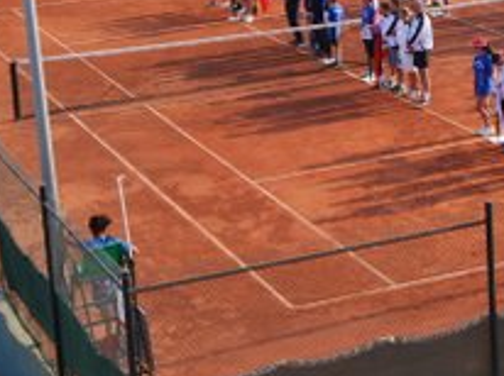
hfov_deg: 18.0
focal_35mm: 108
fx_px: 1571
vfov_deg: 13.6
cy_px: 49
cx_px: 433
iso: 100
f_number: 6.3
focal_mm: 32
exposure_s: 1/160
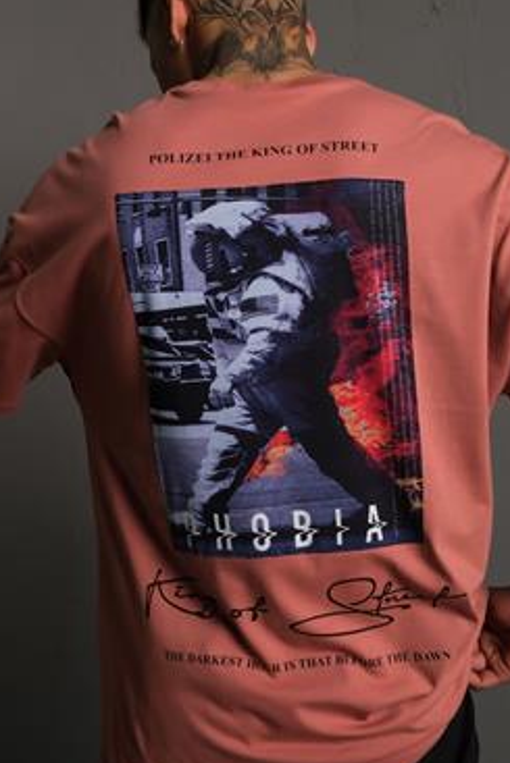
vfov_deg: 45.3
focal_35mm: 43
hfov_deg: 31.1
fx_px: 913
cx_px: 306
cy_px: 336
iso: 160
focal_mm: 18
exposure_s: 1/160
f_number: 5
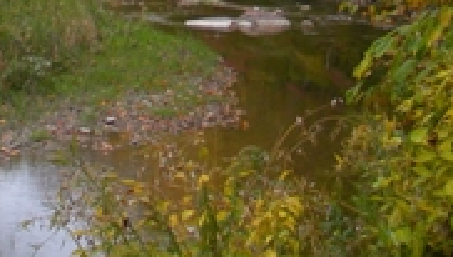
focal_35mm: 129
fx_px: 1552
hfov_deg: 16.6
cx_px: 172
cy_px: -272
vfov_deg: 8.9
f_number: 3.5
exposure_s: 1/135
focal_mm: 6.3
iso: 75
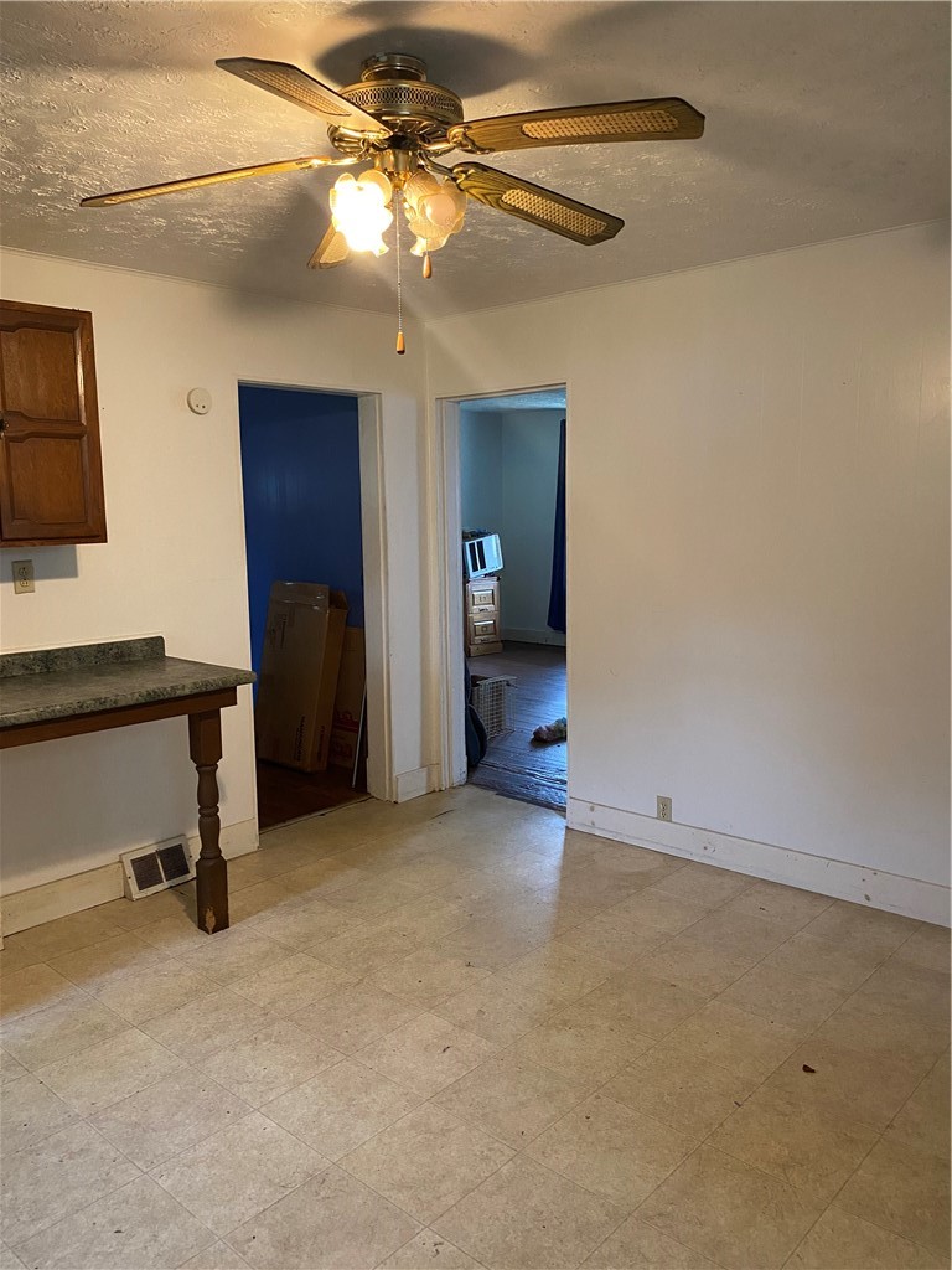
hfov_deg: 53.1
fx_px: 953
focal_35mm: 26
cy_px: 635
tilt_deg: -7.6
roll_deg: +0.7
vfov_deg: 67.3
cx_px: 476
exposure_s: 1/60
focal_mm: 4.25
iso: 400
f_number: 1.8
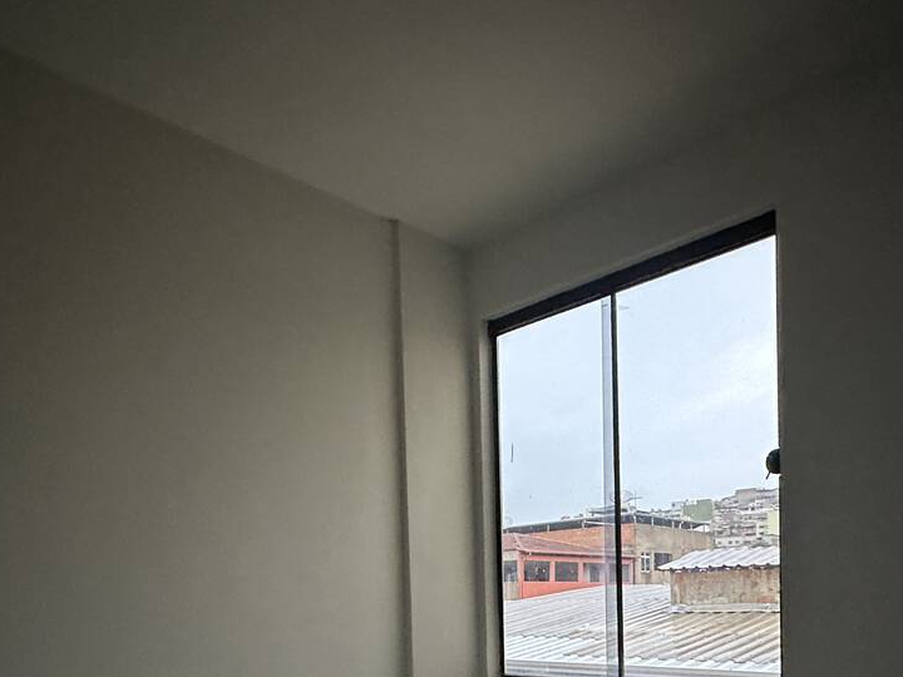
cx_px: 469
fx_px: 730
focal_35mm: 28
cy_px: 618
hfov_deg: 63.4
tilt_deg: -1.5
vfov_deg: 44.9
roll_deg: +0.5
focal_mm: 2.22
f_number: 2.2
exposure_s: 1/60
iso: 640
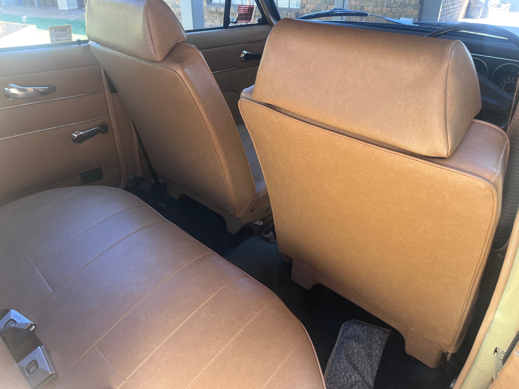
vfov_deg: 53.1
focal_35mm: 26
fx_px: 390
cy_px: 194
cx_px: 260
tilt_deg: -30.9
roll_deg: +0.2
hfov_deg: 67.3
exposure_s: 1/122
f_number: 1.6
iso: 50
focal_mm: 5.1
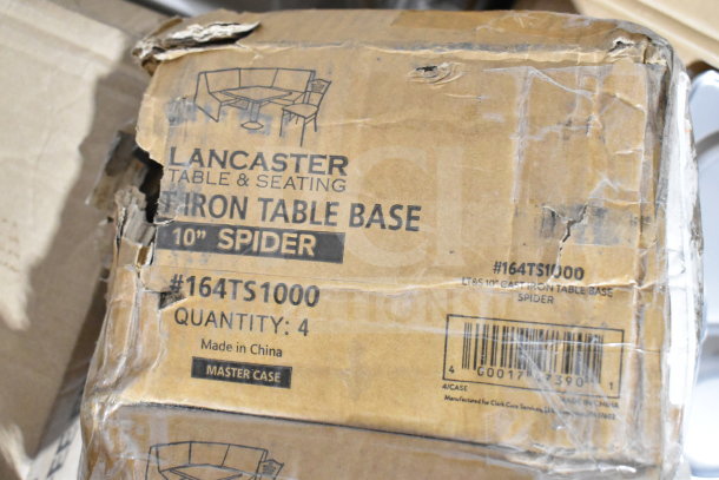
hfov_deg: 41.1
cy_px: 240
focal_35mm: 48
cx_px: 360
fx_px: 959
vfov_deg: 28.1
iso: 6400
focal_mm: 32
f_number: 5.6
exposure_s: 1/125
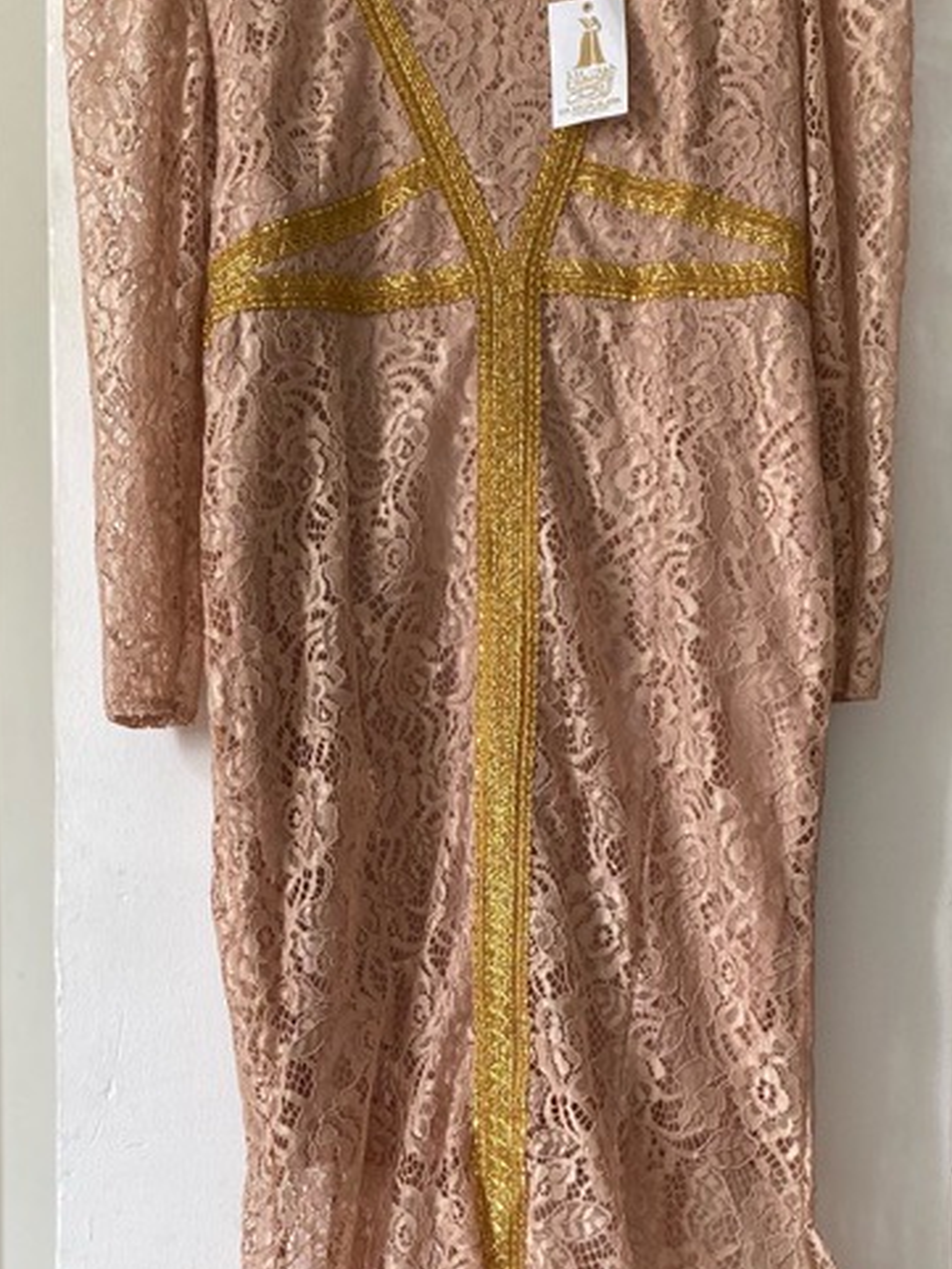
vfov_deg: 34.4
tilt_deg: -4.3
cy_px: 1021
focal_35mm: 54
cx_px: 427
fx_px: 1979
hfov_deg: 27.0
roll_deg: +0.8
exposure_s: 1/67
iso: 125
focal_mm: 4.25
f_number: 1.8
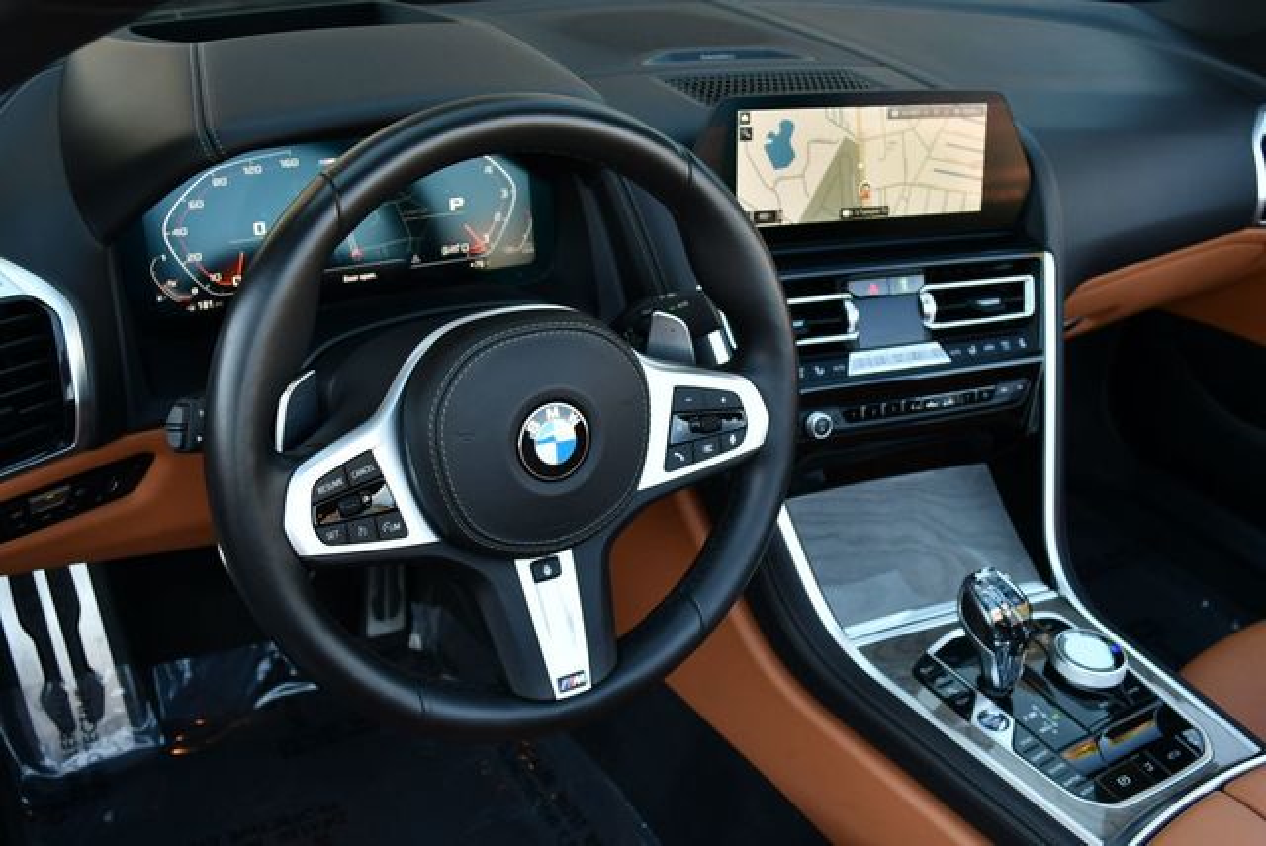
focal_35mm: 36
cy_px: 423
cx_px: 633
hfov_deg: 53.1
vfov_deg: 36.9
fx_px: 1267
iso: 400
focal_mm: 18
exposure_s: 1/250
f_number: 4
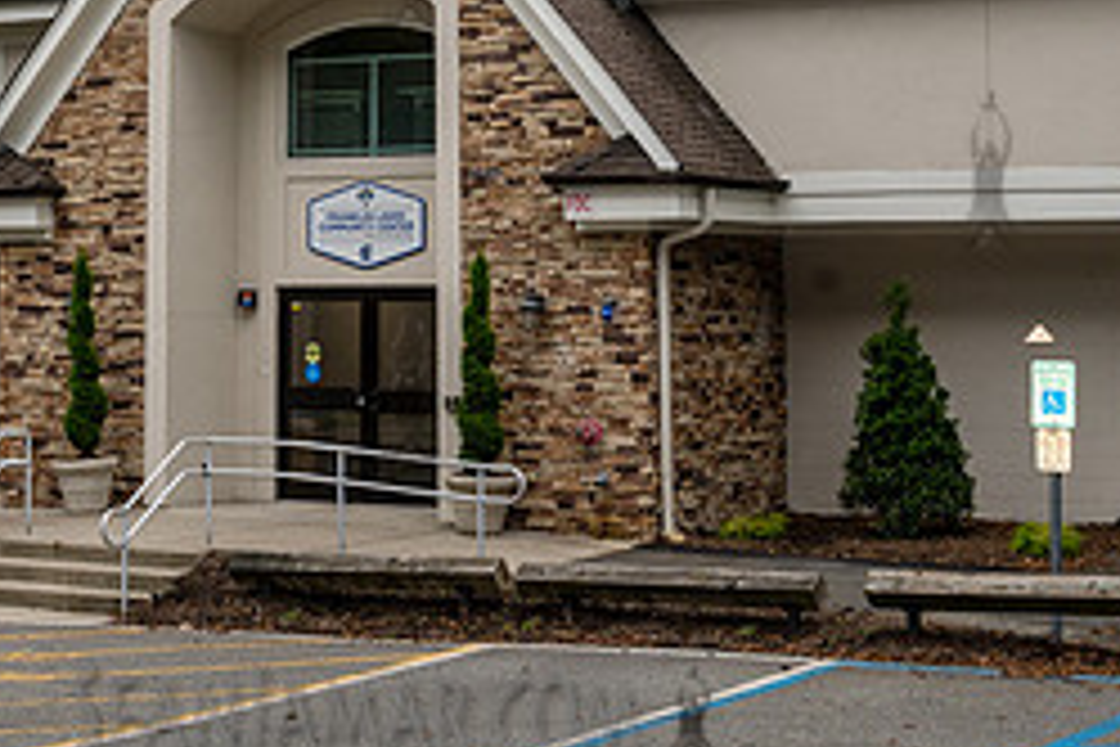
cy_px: -48
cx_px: 364
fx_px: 2675
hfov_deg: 23.5
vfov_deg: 15.5
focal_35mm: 86
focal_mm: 35
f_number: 8
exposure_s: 1/640
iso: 400
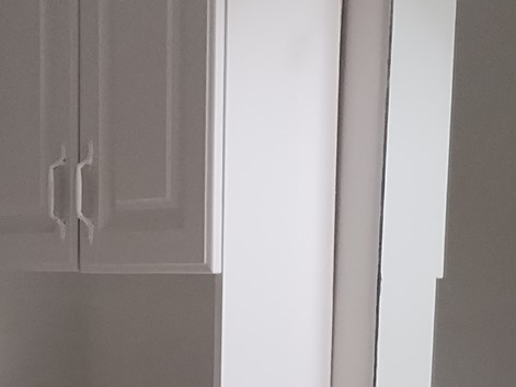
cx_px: 148
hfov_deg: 19.2
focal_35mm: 102
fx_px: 1520
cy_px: 460
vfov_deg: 14.1
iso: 144
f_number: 1.7
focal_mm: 4.71
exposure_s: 1/120
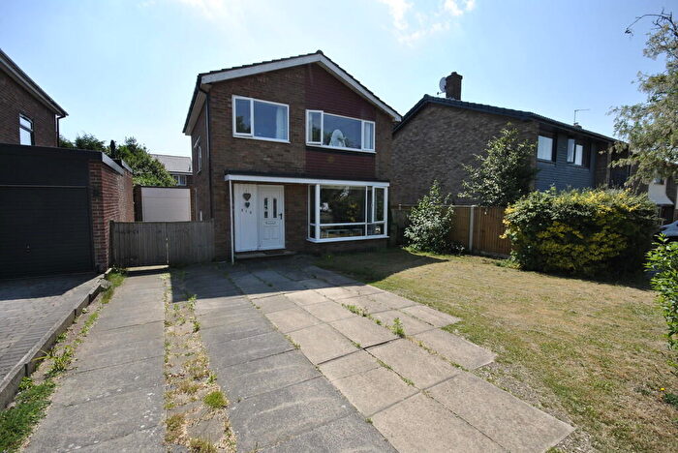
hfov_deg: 100.3
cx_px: 339
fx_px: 283
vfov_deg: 77.4
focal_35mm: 15
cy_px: 226
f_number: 8
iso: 100
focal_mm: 10
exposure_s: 1/250
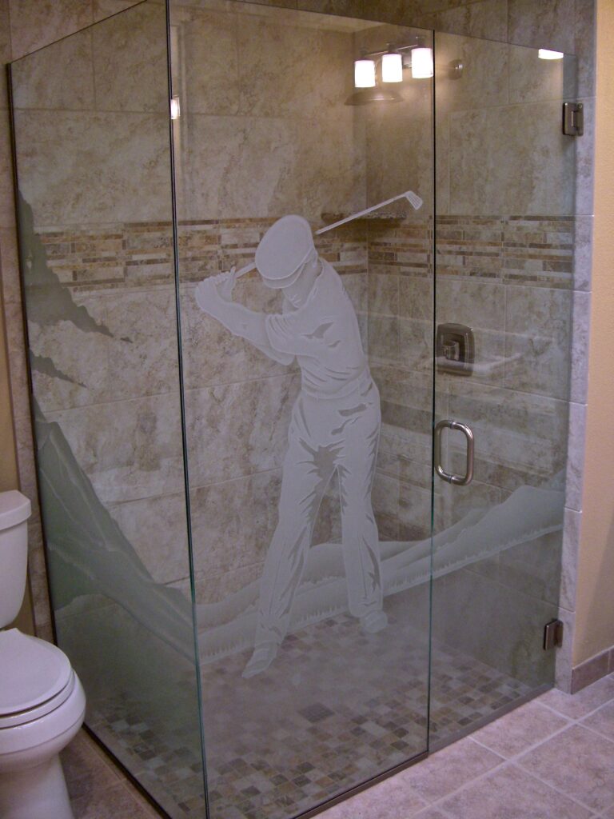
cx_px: 307
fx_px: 899
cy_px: 410
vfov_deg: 49.0
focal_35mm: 38
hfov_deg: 37.7
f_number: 2.8
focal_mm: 7.9
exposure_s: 1/100
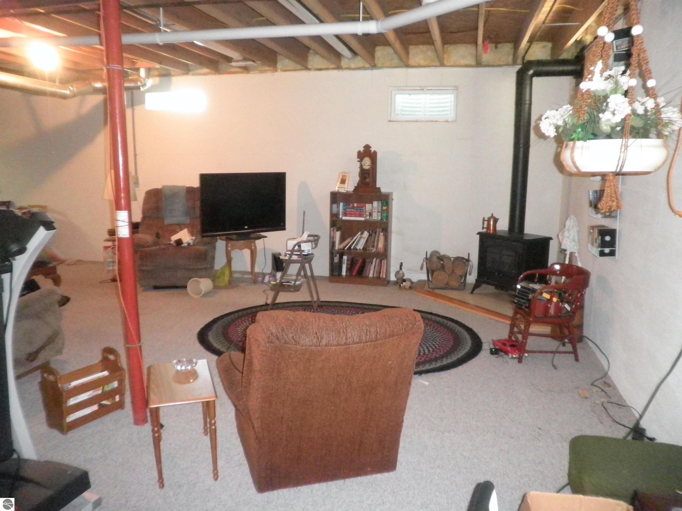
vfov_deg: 53.1
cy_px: 256
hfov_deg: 67.3
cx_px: 341
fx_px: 512
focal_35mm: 26
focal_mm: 4.65
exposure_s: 1/30
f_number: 2.6
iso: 800
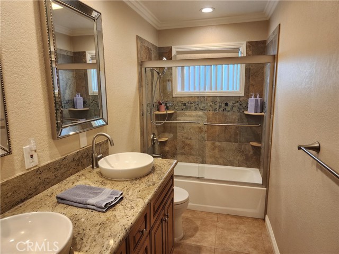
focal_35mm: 23
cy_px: 127
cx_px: 170
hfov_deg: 73.9
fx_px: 225
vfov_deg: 58.9
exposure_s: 1/120
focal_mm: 6.4
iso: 200
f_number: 1.8
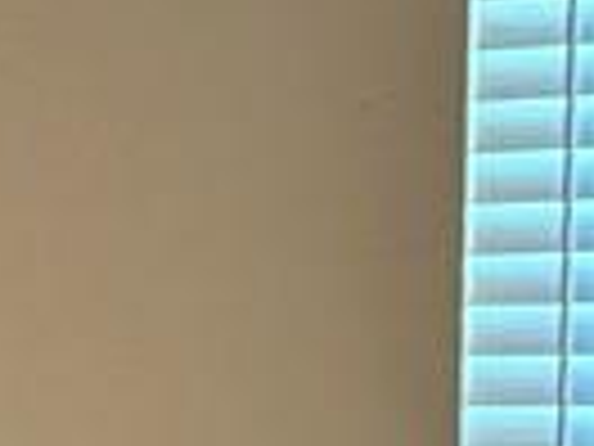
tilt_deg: -4.2
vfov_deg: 7.9
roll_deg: -1.8
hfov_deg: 10.2
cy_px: 624
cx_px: -396
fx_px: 3192
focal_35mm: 186
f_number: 1.78
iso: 320
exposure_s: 1/60
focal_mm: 6.76
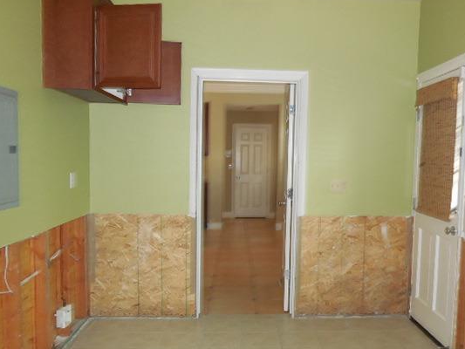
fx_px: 484
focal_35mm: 36
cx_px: 262
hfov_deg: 51.2
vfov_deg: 39.6
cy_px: 202
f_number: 3.2
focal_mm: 5.3
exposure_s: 1/25
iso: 500
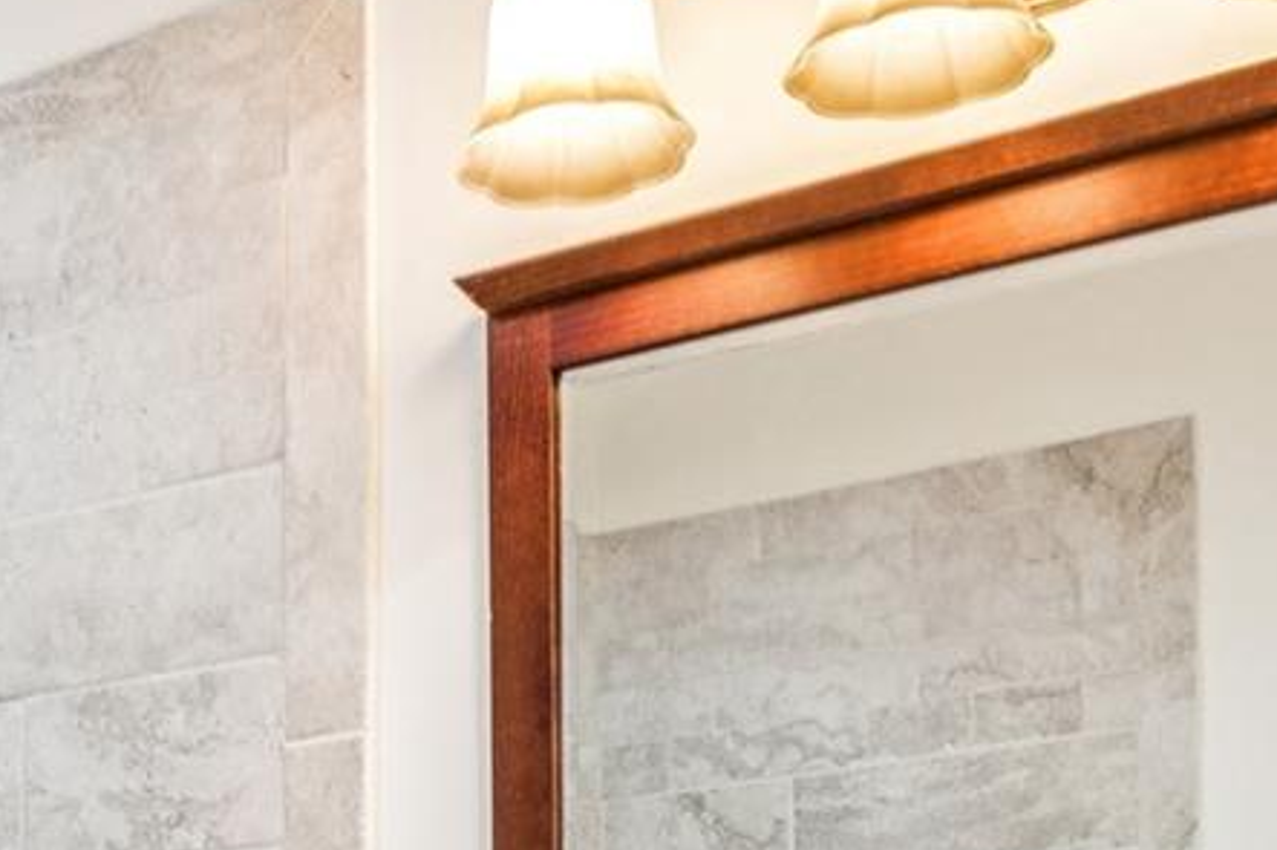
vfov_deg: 16.1
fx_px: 2722
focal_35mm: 77
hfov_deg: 25.4
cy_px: 1327
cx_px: 78
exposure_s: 1/2
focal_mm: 16.6
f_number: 13
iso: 100
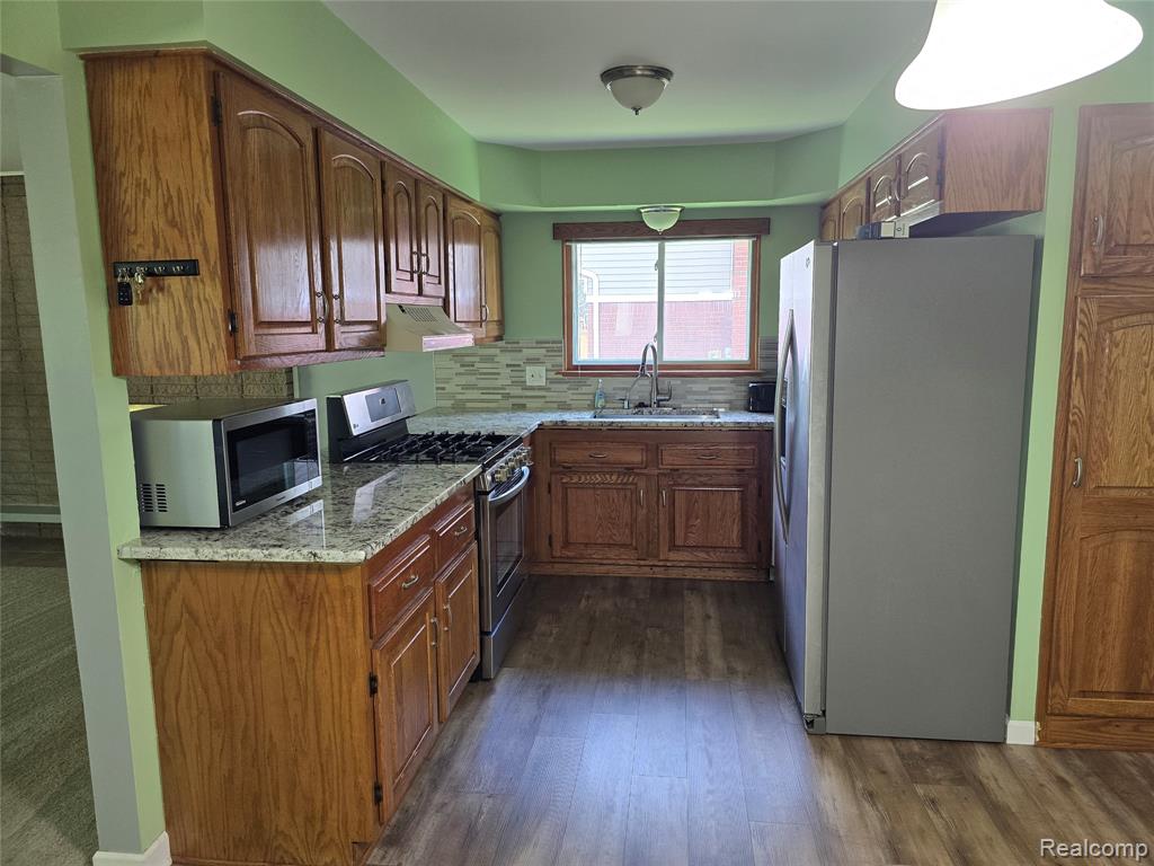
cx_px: 577
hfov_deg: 73.9
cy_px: 433
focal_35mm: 23
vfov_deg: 58.9
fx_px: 767
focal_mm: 6.3
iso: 250
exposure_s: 1/120
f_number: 1.7
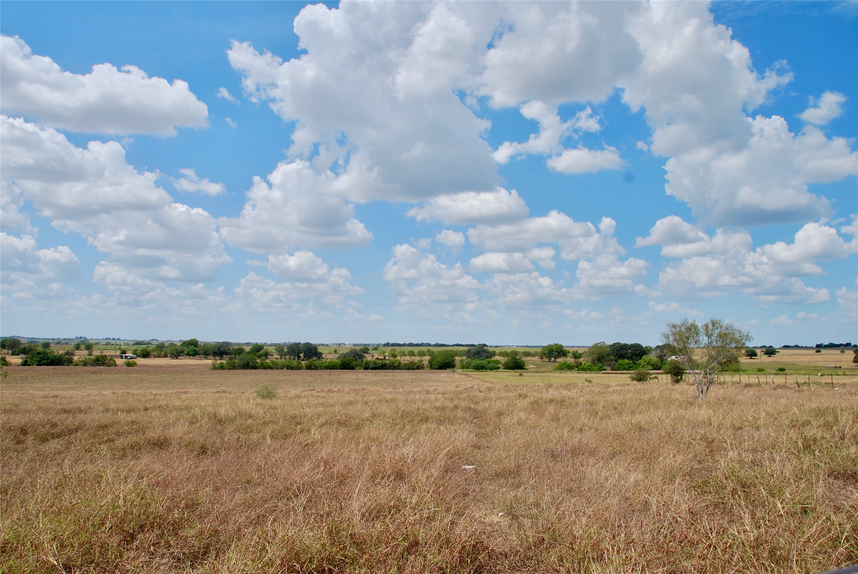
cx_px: 429
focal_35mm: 33
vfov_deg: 40.1
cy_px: 287
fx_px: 787
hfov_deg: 57.2
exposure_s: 1/320
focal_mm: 22
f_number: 9
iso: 100
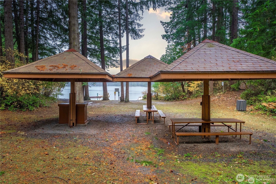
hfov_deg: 73.7
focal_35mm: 24
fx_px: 184
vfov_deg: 53.2
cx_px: 138
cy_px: 92
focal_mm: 24
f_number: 7.1
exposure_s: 1/30
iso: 640
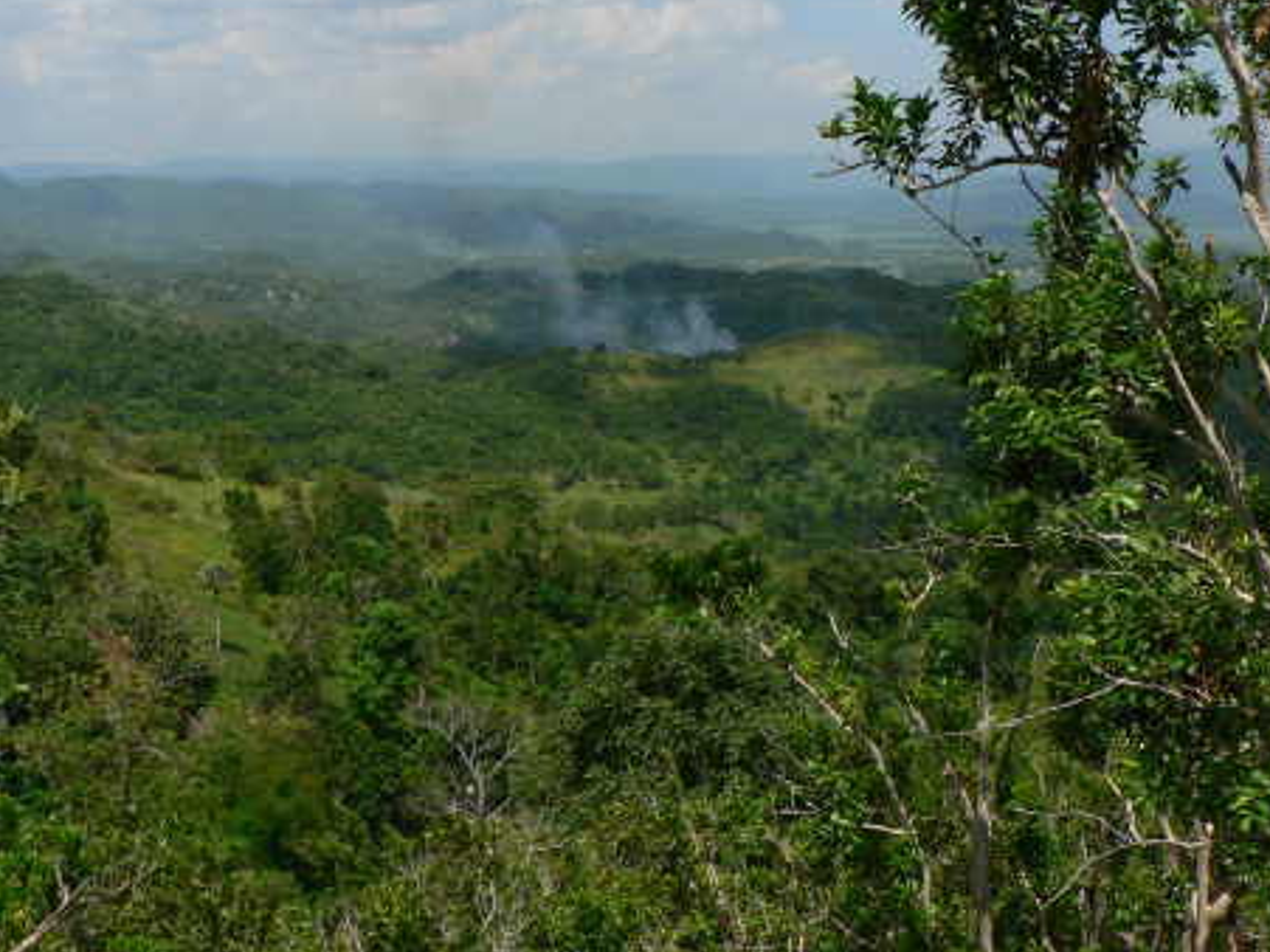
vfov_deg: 32.9
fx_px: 1614
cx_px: 705
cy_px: 472
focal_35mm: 44
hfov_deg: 42.9
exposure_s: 1/400
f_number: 5.6
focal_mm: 6
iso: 64
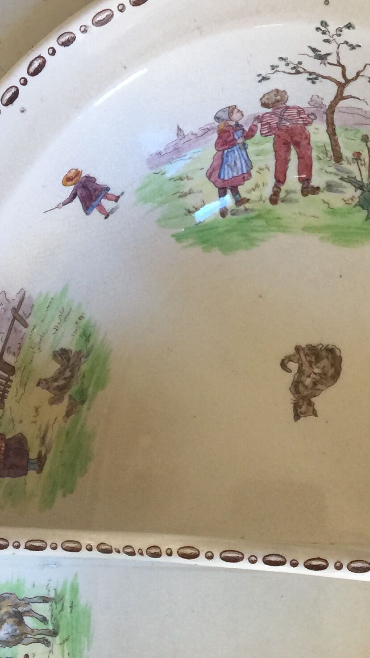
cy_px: 525
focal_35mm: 70
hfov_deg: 17.1
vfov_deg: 29.5
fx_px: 1220
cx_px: 282
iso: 64
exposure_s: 1/33
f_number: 2.2
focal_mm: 4.15
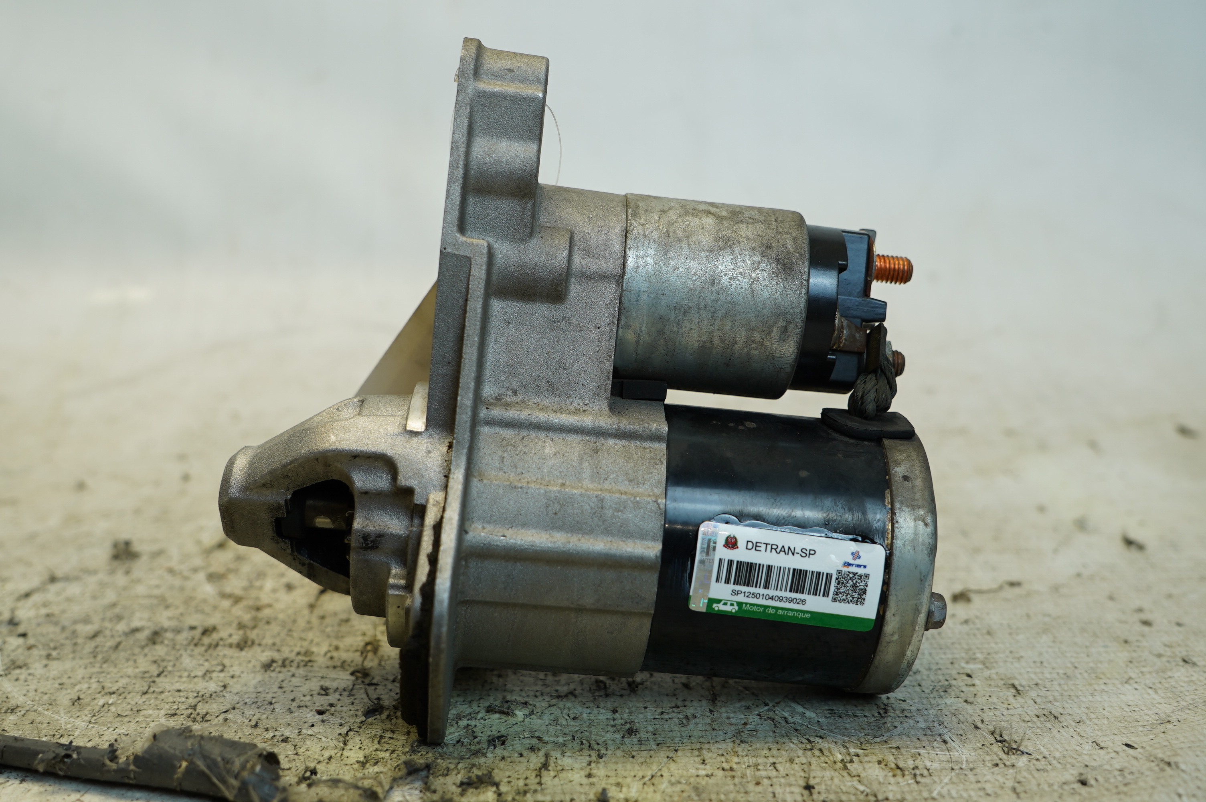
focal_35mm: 37
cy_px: 401
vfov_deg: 35.9
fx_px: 1238
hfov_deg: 51.9
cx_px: 603
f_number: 4
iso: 160
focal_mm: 25
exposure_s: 1/60
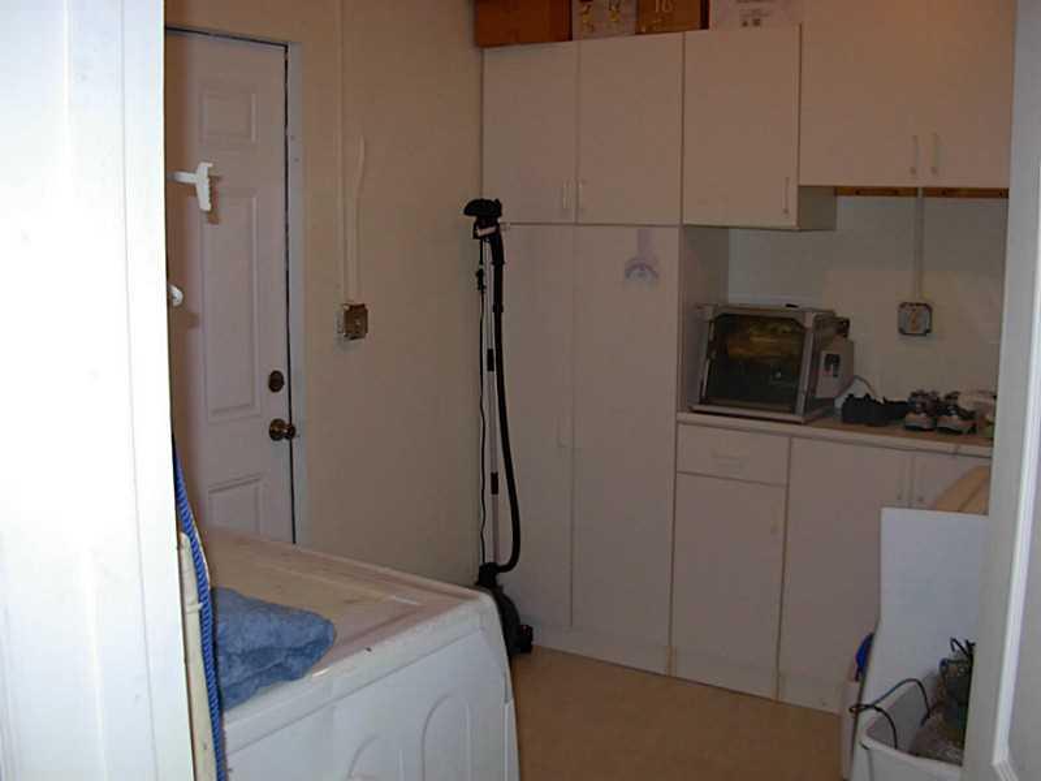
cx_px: 520
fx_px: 1143
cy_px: 390
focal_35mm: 38
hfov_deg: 49.0
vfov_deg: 37.7
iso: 79
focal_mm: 6.3
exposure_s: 1/22.6
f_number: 2.9
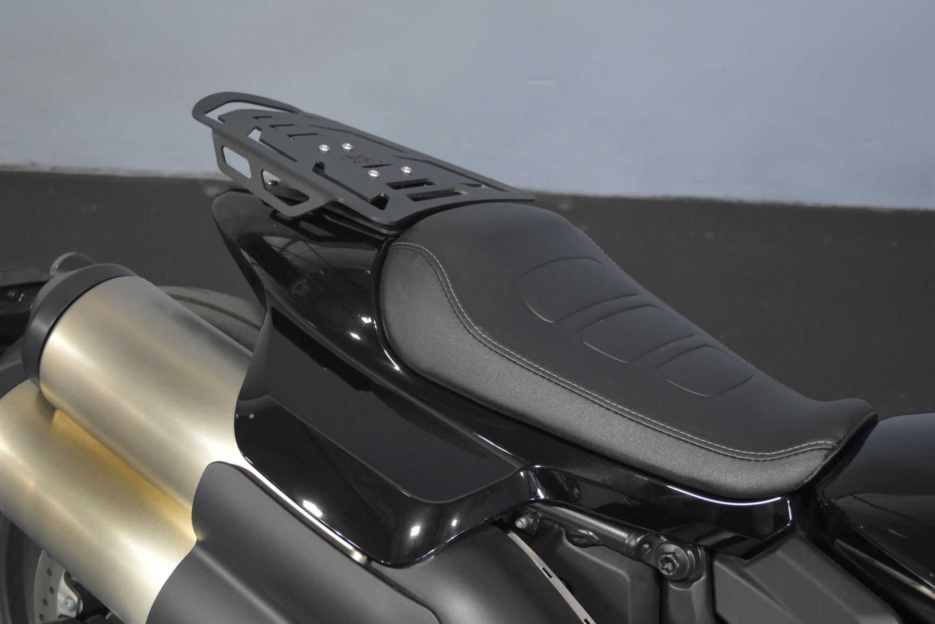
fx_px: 1247
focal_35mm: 48
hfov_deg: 41.1
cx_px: 468
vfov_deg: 28.1
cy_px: 312
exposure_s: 1/20
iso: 1600
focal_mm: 32
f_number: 4.8
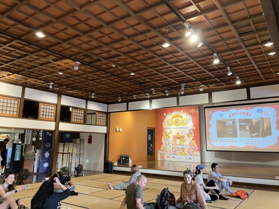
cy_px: 104
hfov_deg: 63.4
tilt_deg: +10.7
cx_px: 140
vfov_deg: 49.7
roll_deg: +0.2
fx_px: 226
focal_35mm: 28
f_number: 1.8
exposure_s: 1/60
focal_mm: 3.99
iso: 125
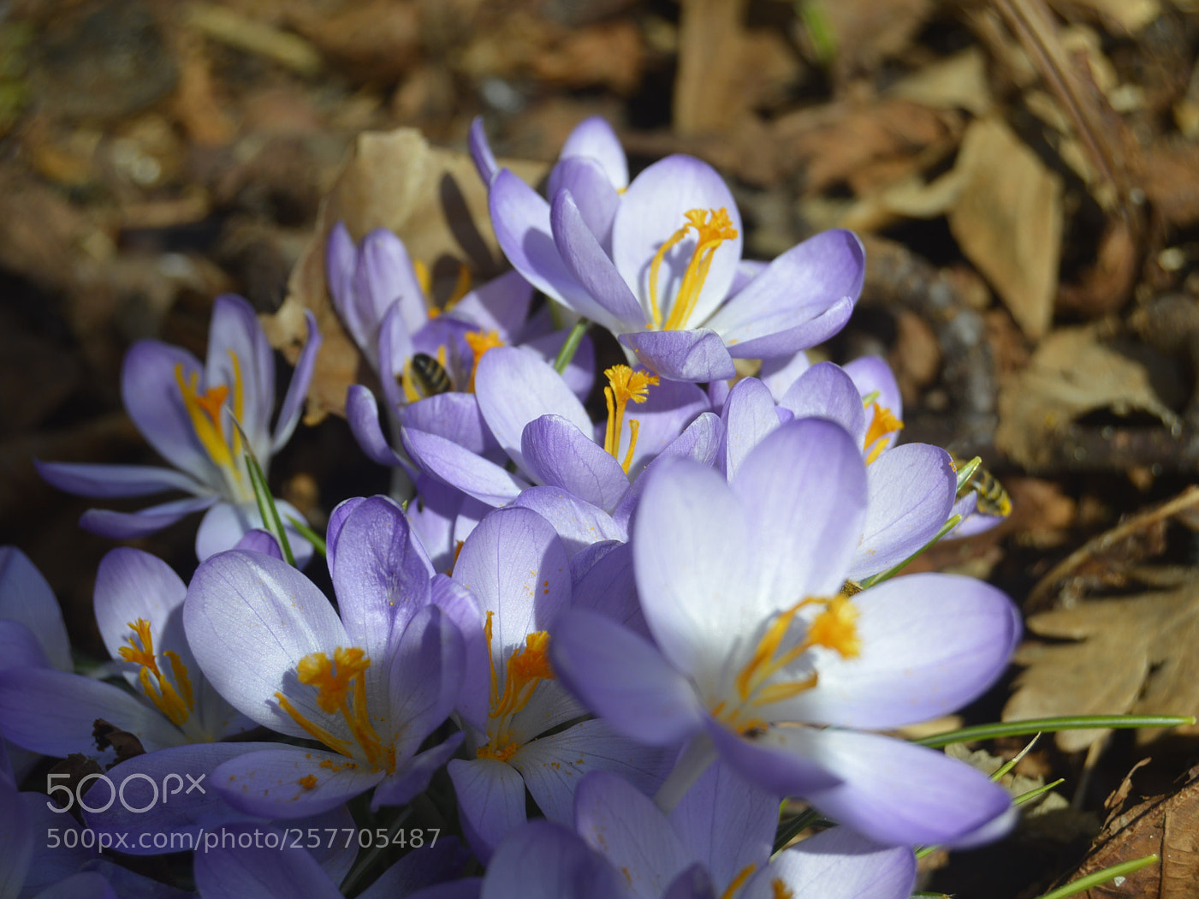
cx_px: 678
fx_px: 3136
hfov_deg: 21.6
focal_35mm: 91
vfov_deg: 16.3
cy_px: 450
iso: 100
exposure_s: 1/250
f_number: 8
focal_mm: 55
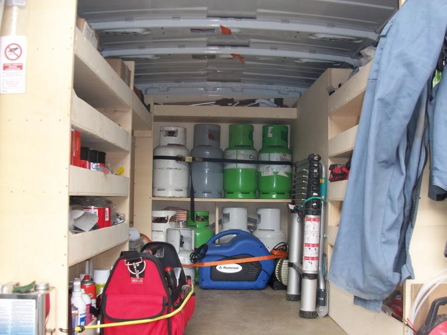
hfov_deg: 54.0
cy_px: 168
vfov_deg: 41.8
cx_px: 224
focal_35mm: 34
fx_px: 439
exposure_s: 1/62
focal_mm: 5.7
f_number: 2.8
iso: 64
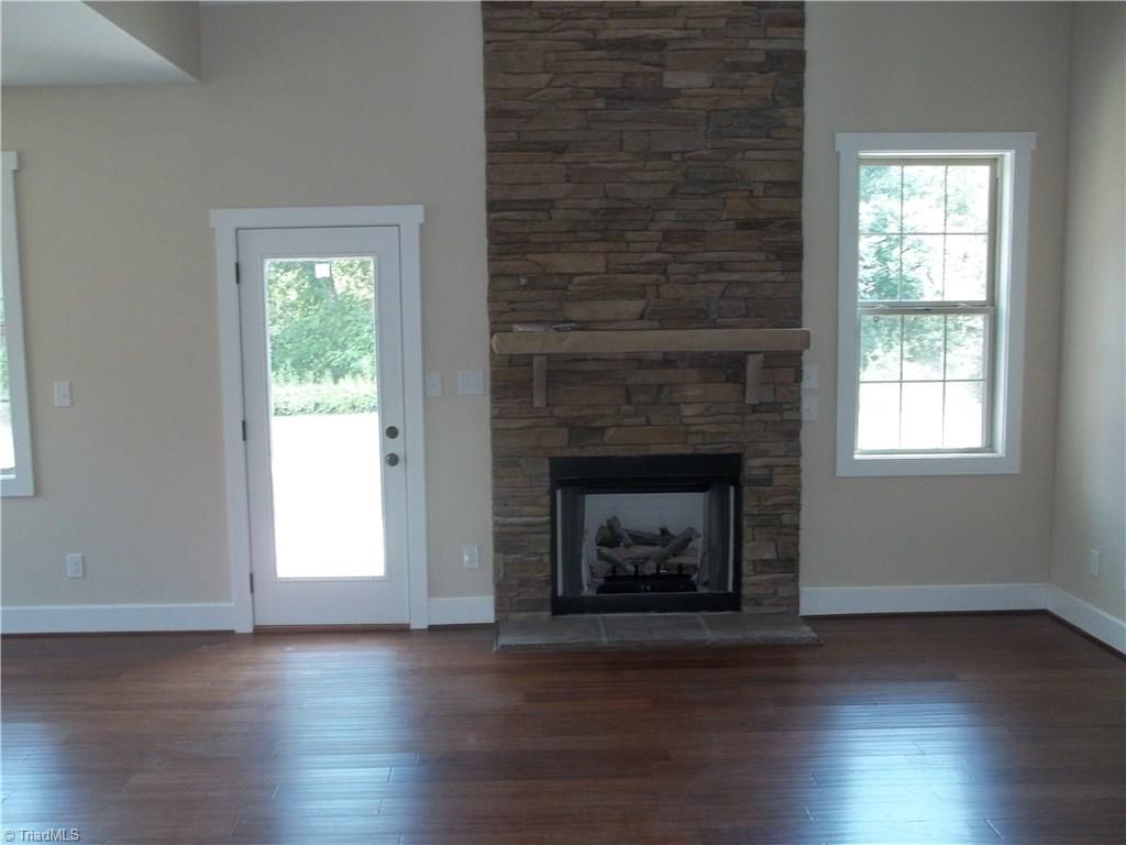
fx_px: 1073
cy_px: 422
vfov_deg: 42.9
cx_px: 563
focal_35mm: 33
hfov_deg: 55.4
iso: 160
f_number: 3.3
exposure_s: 1/30
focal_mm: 5.9
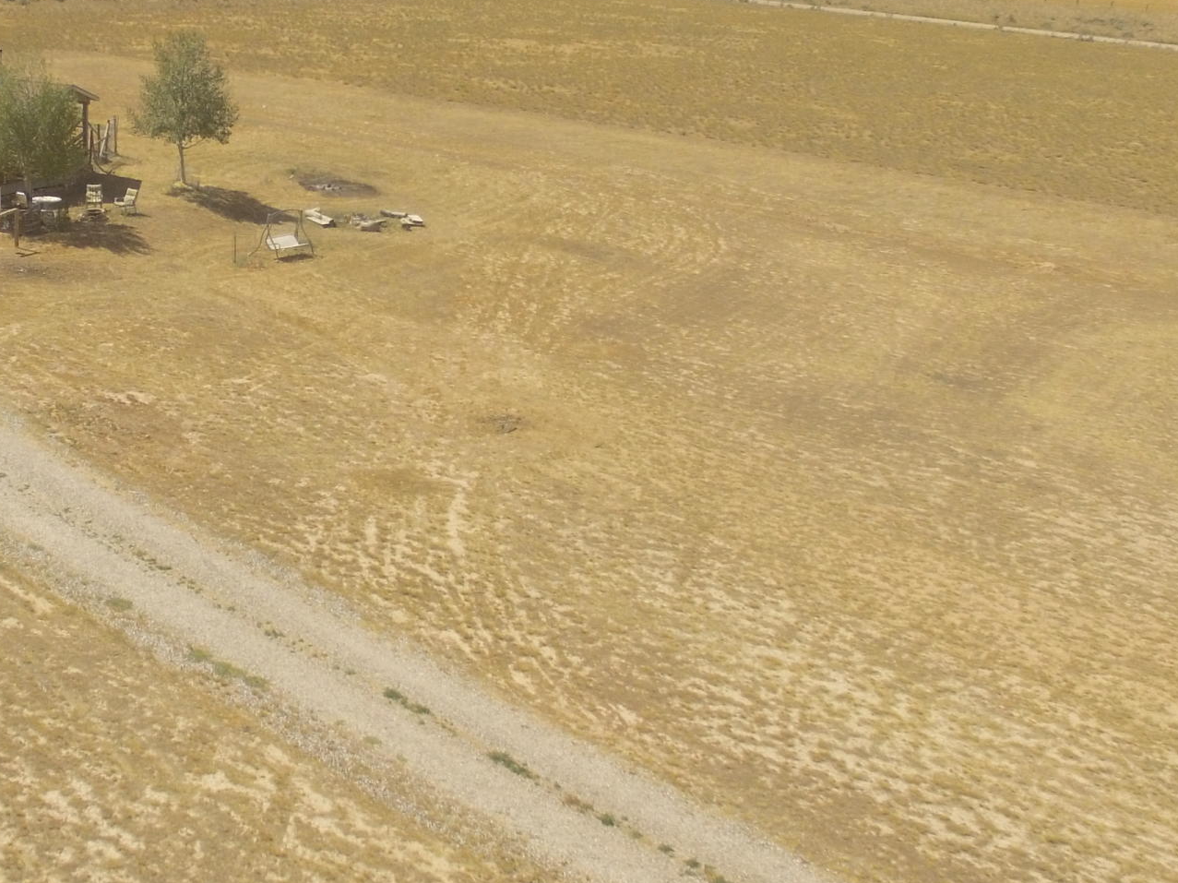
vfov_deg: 30.7
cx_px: 265
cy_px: 316
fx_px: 1599
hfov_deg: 39.1
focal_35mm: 47
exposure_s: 1/1250
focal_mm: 3.61
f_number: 2.8
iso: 100
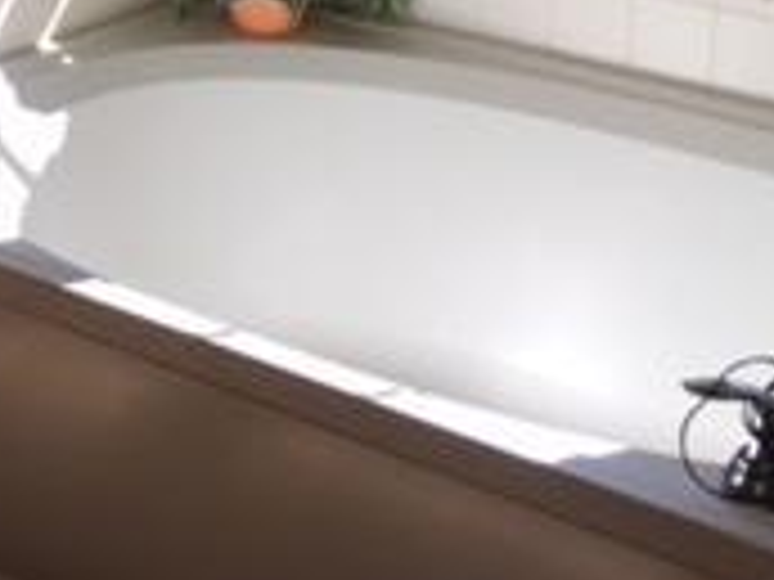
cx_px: -216
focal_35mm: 108
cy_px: -189
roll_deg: +2.7
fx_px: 2415
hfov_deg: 17.2
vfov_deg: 13.2
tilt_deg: -11.6
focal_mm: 4.15
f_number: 2.2
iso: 32
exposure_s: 1/209
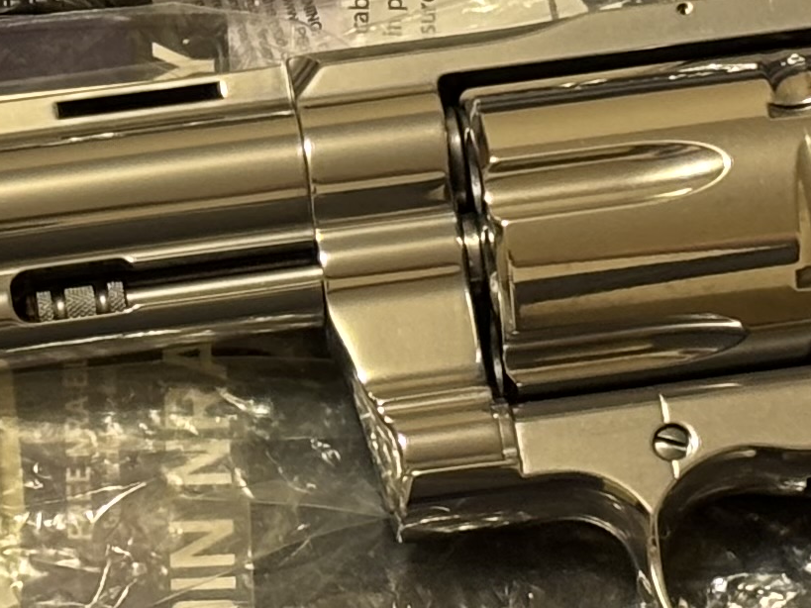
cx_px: 216
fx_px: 5997
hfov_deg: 7.7
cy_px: -176
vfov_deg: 5.8
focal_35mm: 256
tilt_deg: -62.6
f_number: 1.6
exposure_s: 1/60
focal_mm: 5.96
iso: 125
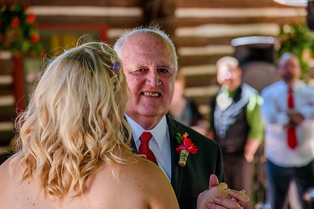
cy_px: 103
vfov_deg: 10.0
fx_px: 1194
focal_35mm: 137
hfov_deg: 15.0
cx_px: 160
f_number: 4
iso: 320
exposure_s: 1/200
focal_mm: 120
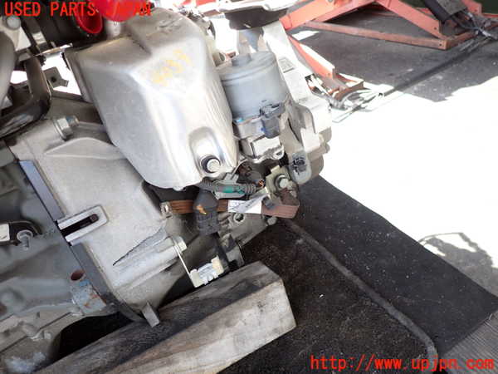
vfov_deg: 54.9
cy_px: 187
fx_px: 360
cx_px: 249
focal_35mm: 25
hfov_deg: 69.4
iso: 100
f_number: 2
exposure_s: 1/100
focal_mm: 4.5
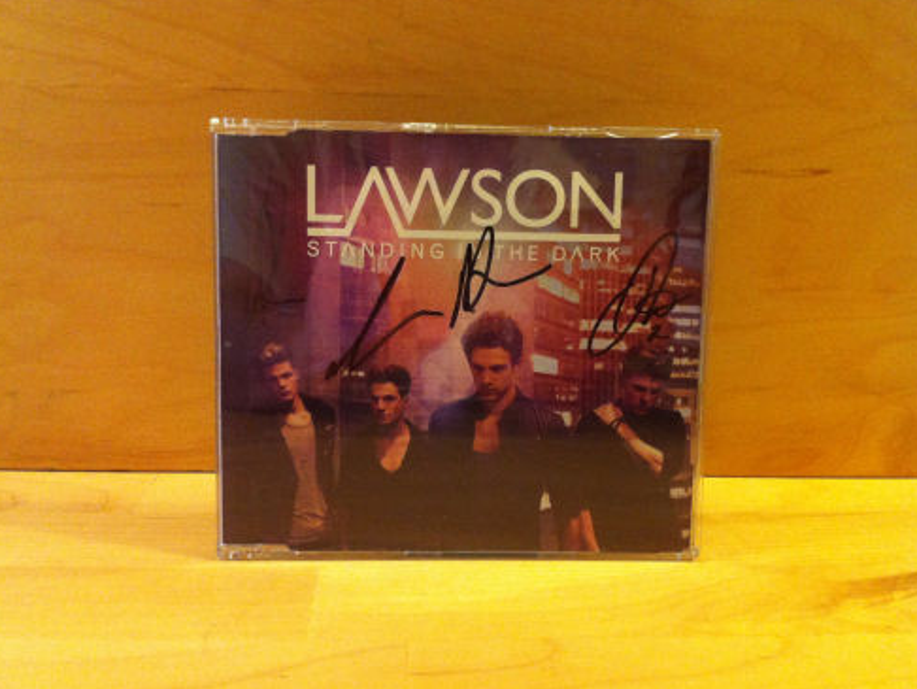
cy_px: 341
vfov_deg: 39.7
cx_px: 462
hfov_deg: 51.3
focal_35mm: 36
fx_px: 954
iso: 400
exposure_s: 1/17
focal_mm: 3.85
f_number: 2.8
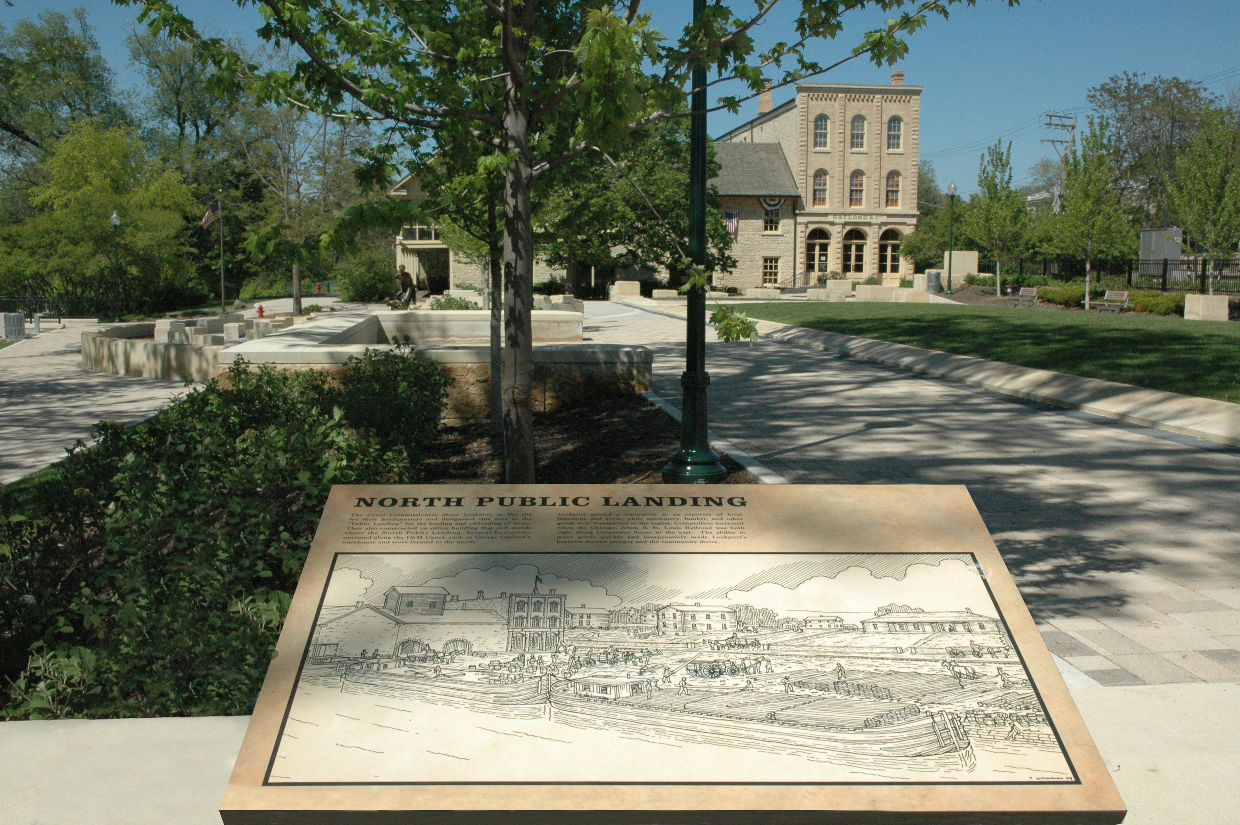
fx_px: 1291
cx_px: 620
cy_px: 412
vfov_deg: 35.4
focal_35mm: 38
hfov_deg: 51.3
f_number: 16
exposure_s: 1/1000
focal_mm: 25
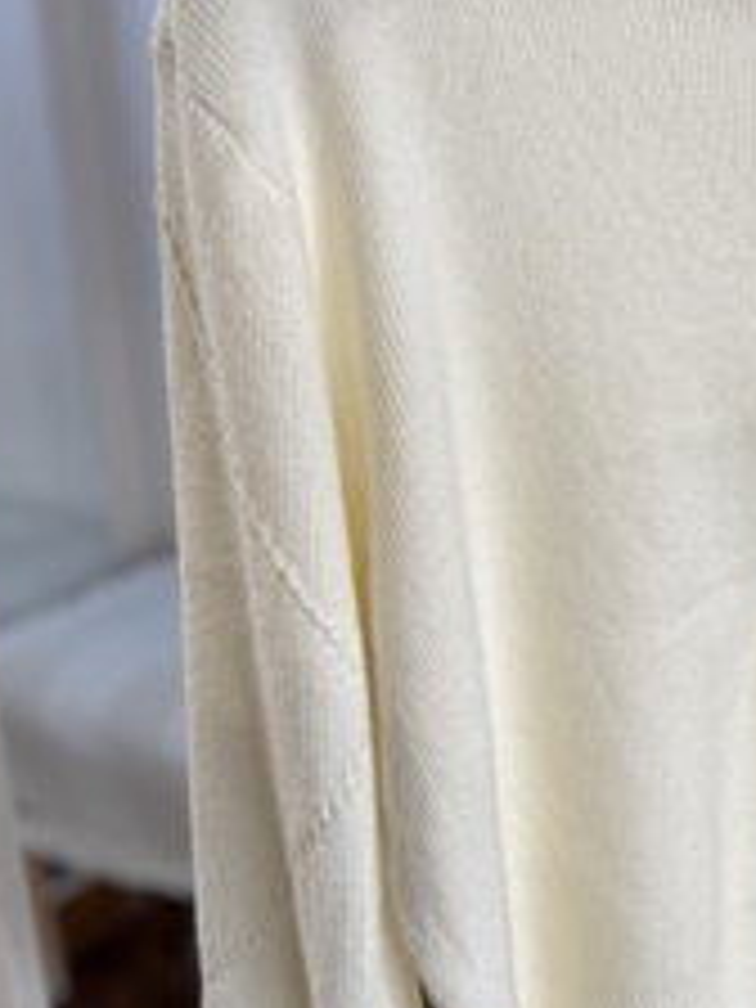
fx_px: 1660
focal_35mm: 57
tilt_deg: -18.3
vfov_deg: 33.7
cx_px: 698
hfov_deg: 24.8
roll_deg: +0.7
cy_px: 430
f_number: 1.78
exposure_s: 1/121
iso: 80
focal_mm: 6.76
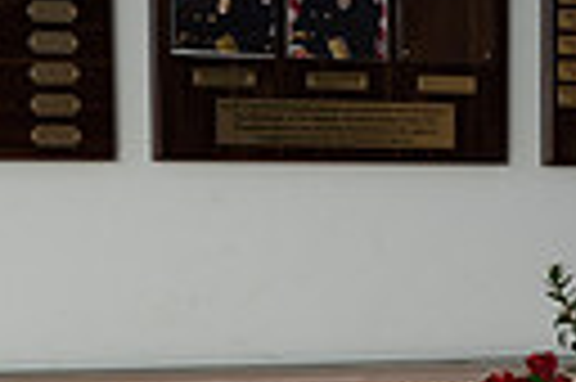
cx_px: 76
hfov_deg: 16.0
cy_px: 676
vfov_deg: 10.2
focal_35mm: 127
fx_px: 2029
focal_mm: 28
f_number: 6.3
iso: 320
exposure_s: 1/40
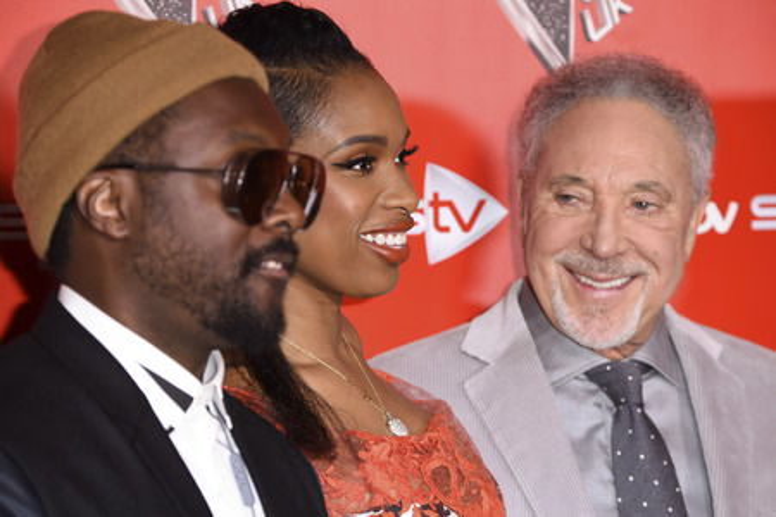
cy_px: 258
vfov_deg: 6.9
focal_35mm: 200
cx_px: 388
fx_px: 4311
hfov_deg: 10.3
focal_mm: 200
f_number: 5.6
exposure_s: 1/250
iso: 1000
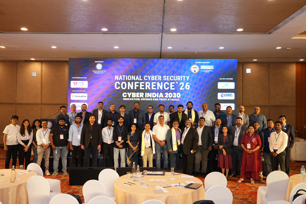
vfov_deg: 43.6
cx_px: 153
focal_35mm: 30
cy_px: 102
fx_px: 255
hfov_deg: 61.9
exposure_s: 1/160
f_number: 4.5
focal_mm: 30
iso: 2000
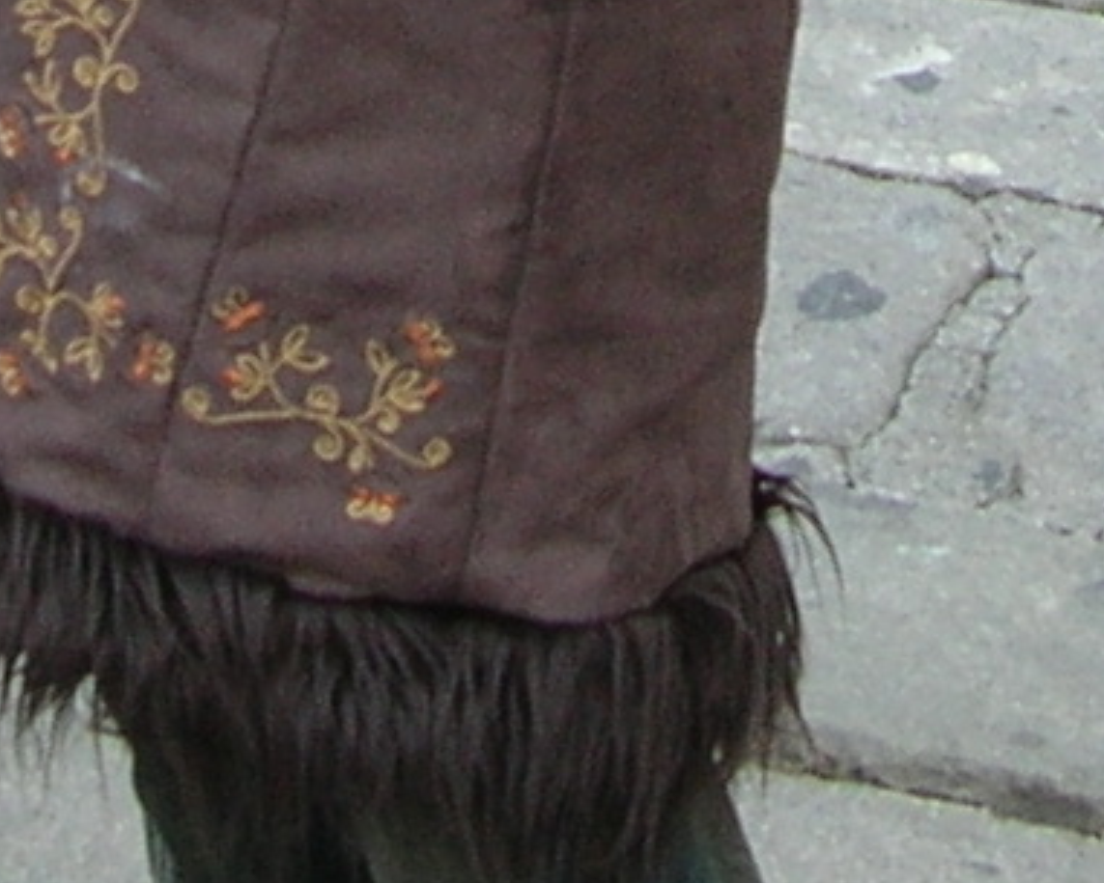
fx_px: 6700
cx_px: 765
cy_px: -1265
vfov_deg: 7.1
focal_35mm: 205
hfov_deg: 9.4
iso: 50
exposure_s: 1/46.5
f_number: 2.8
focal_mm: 5.8
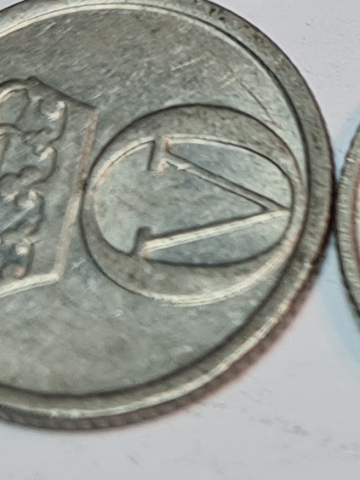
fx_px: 2579
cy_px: -258
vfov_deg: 10.3
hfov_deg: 7.8
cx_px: 608
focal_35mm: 186
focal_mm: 5.4
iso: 50
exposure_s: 1/102
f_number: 1.8
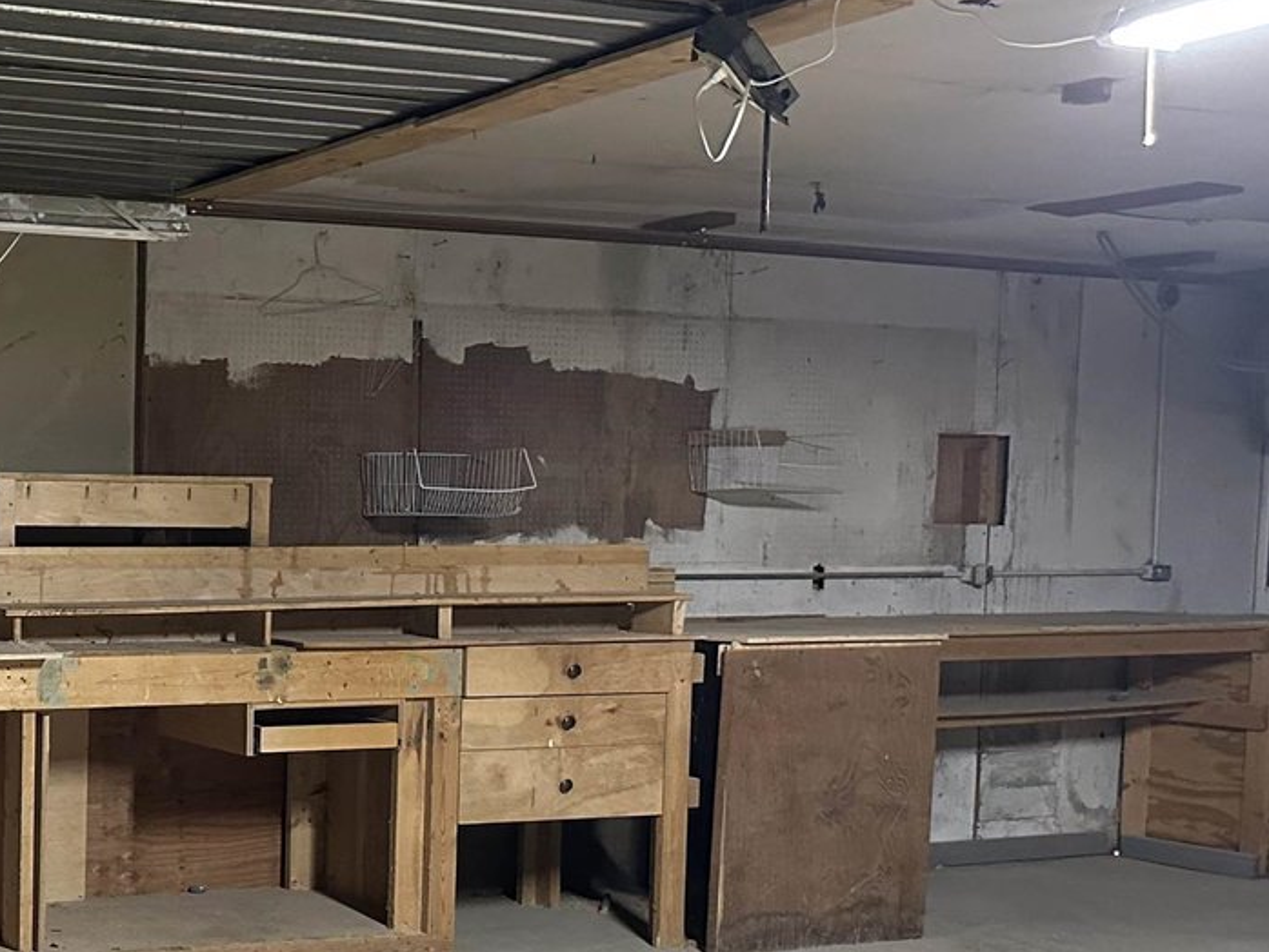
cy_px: 765
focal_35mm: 55
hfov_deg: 32.6
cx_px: 49
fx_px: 2017
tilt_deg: -6.6
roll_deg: +0.1
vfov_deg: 26.1
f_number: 1.78
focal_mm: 6.86
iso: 640
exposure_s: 1/60
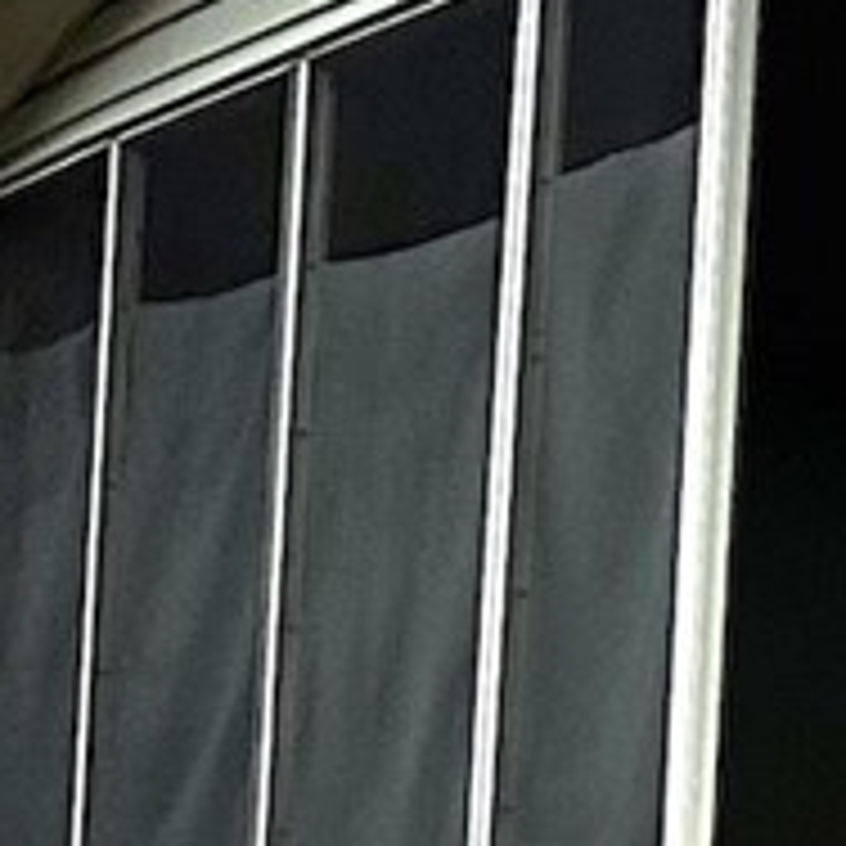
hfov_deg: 7.3
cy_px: 1138
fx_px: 5005
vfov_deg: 9.5
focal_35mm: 181
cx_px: 3258
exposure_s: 1/60
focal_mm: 6.86
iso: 250
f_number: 1.78
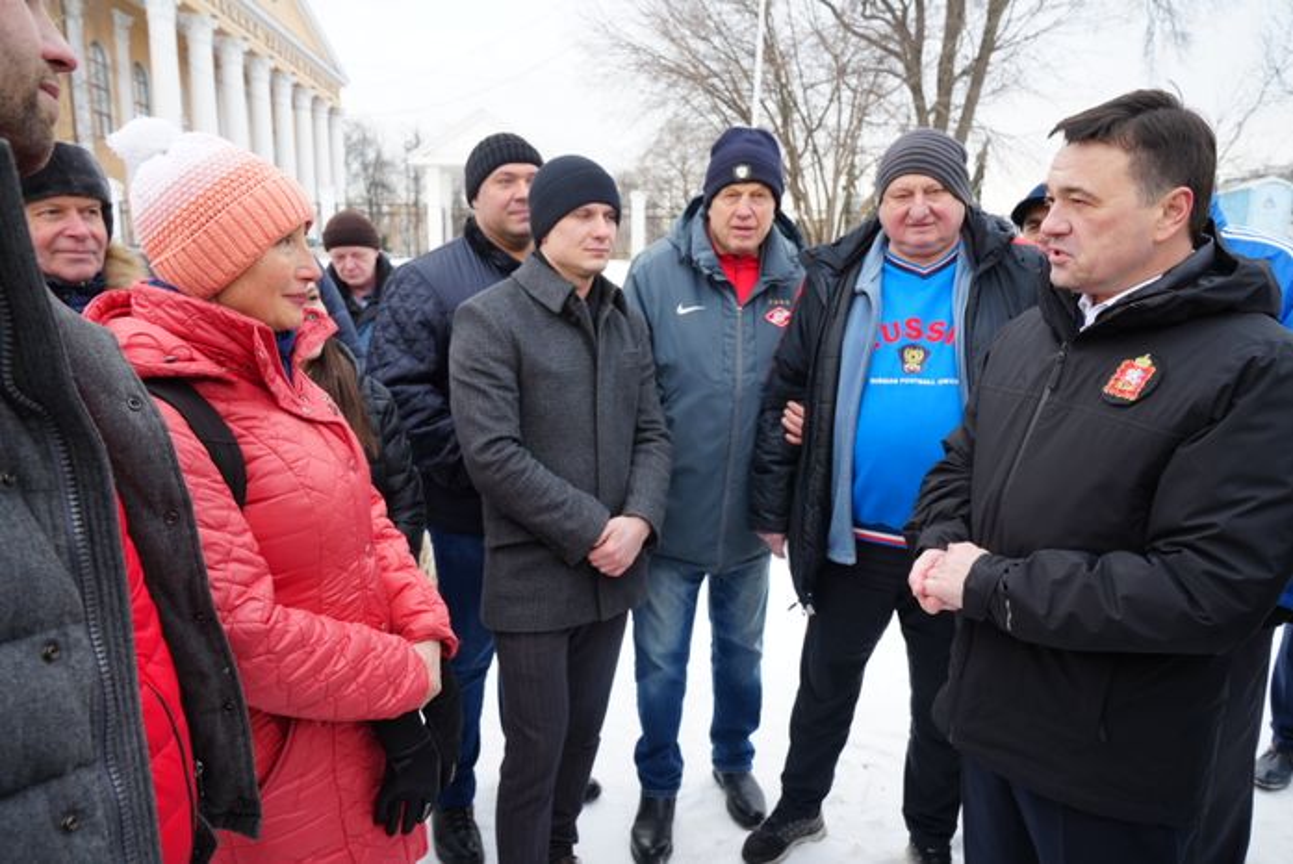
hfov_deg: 73.7
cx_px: 646
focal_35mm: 24
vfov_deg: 53.2
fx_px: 863
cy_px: 432
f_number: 6.3
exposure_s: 1/100
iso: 500
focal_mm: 24
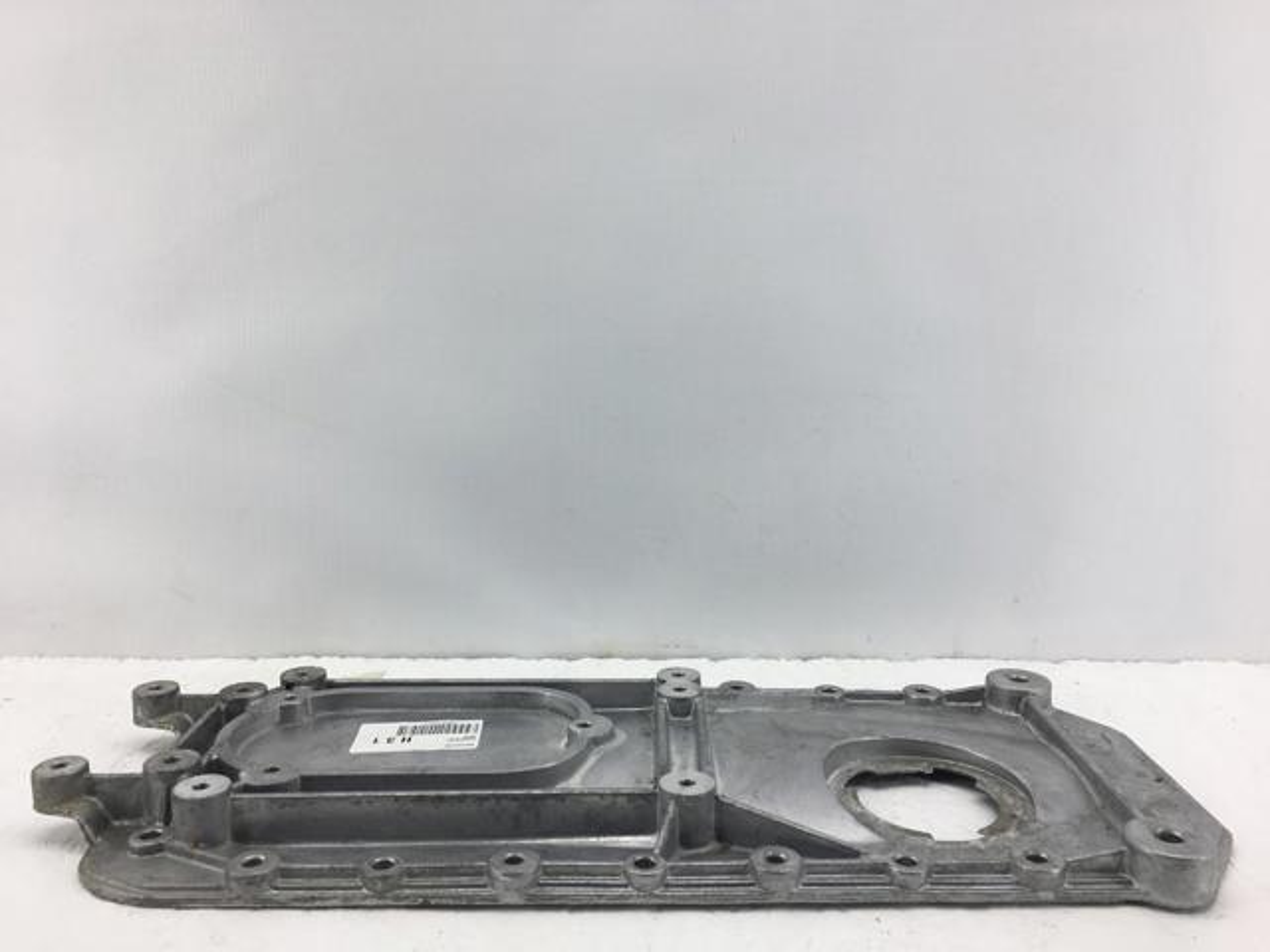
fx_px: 1064
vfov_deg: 48.2
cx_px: 635
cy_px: 476
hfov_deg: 61.7
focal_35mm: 29
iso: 25
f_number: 2.2
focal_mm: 4.15
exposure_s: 1/242
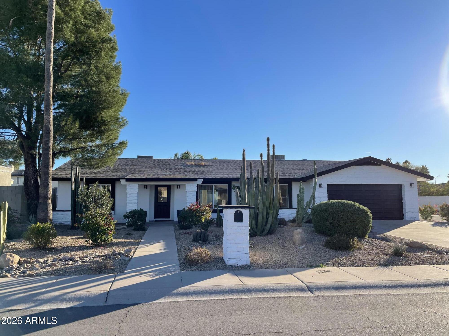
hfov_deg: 67.3
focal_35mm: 26
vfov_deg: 53.1
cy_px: 168
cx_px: 224
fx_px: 337
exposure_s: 1/3300
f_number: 1.6
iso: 32
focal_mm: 4.2
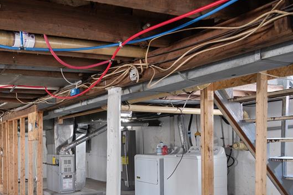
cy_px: 147
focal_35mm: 33
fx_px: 269
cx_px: 17
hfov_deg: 49.4
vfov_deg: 38.9
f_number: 9
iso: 160
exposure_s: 1
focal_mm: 17
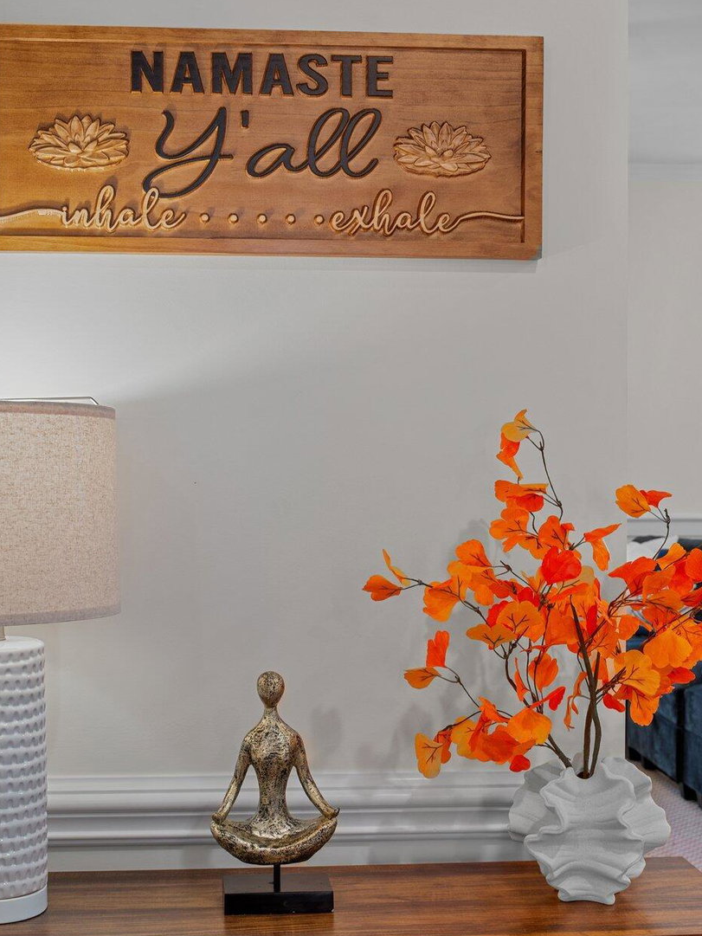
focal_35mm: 56
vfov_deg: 34.3
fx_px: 1514
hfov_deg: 26.1
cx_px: 289
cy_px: 466
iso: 250
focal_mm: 35
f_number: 8
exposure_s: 1/2.5
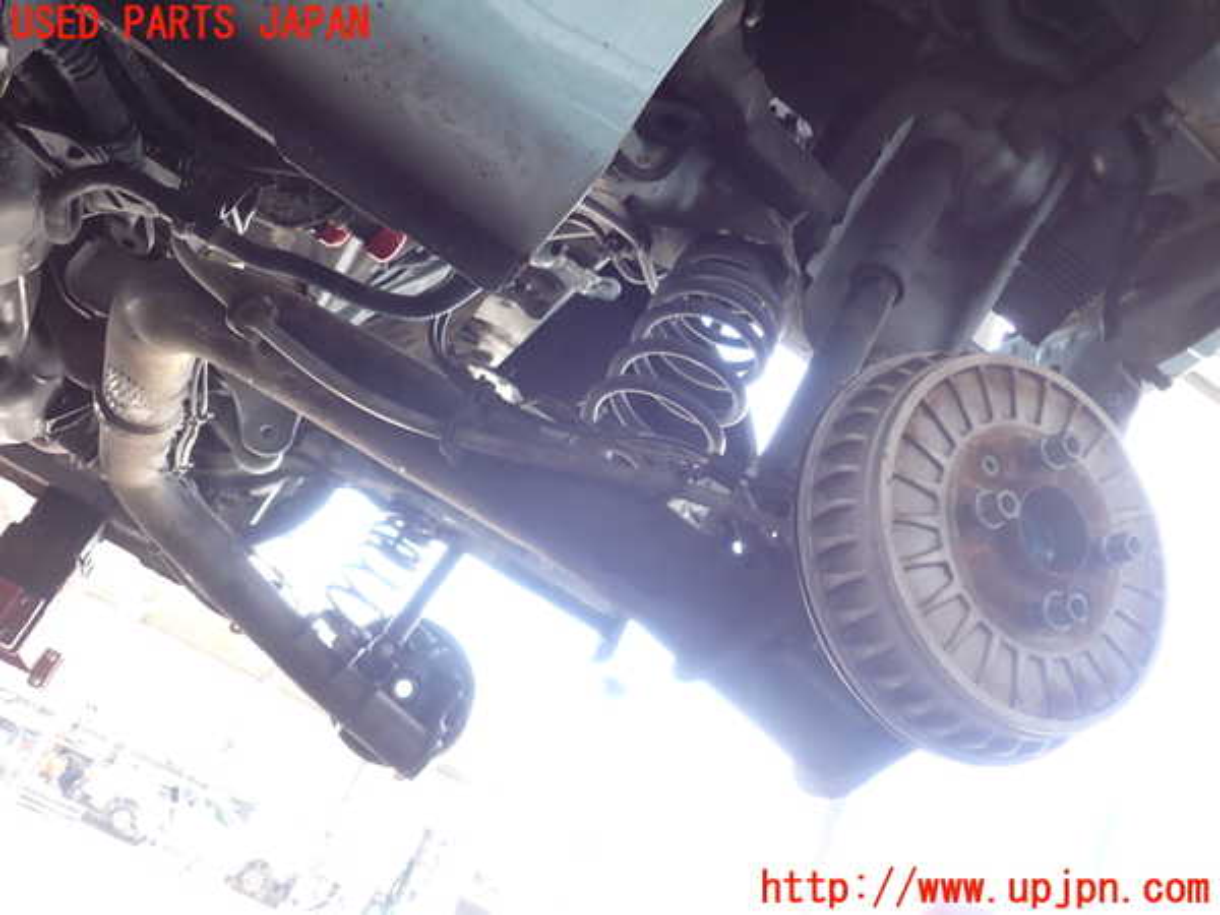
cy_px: 458
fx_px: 1057
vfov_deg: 46.8
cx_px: 610
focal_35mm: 30
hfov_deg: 60.0
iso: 160
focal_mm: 5.4
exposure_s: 1/60
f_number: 2.3
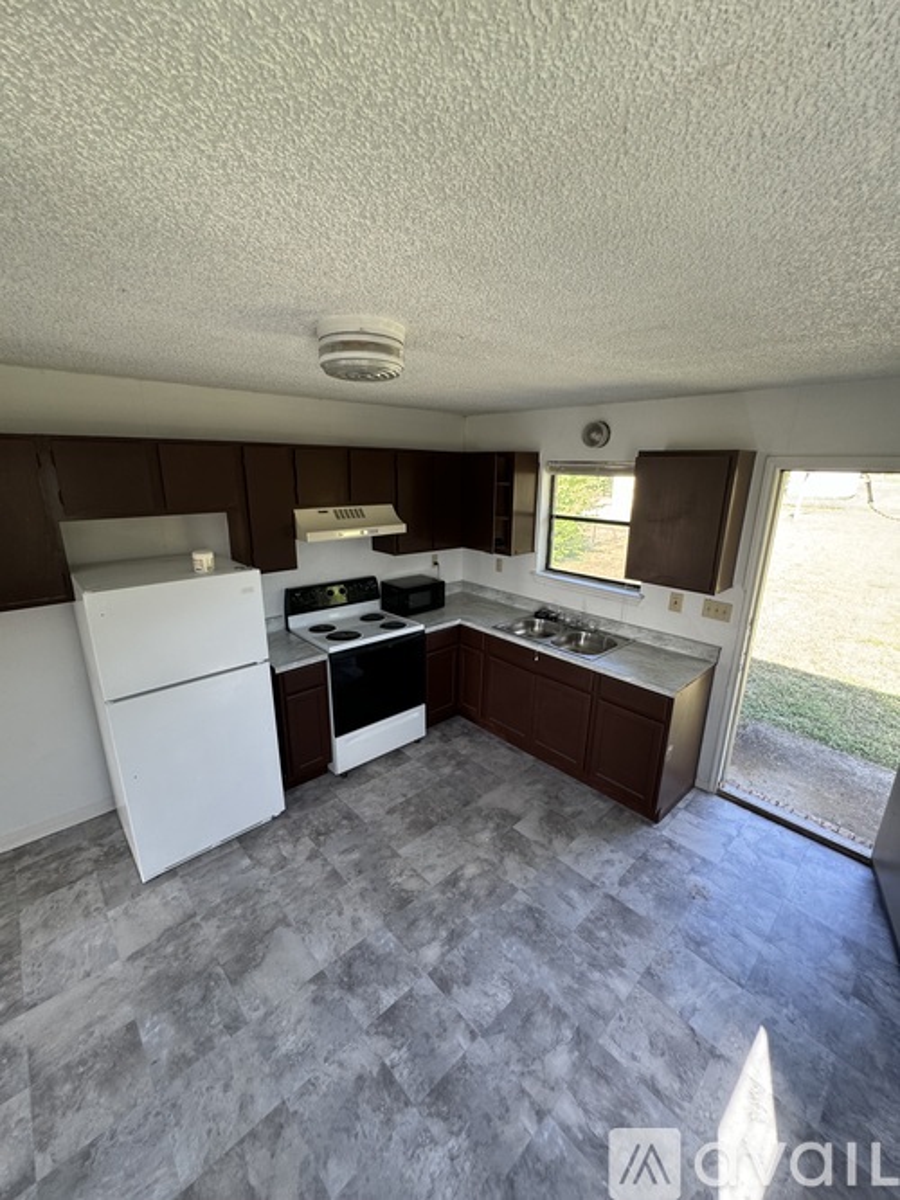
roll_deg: -1.4
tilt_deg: -11.9
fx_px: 485
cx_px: 450
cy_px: 600
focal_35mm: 14
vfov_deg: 102.1
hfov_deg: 85.7
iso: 125
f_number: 2.2
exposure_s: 1/99
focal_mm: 2.22
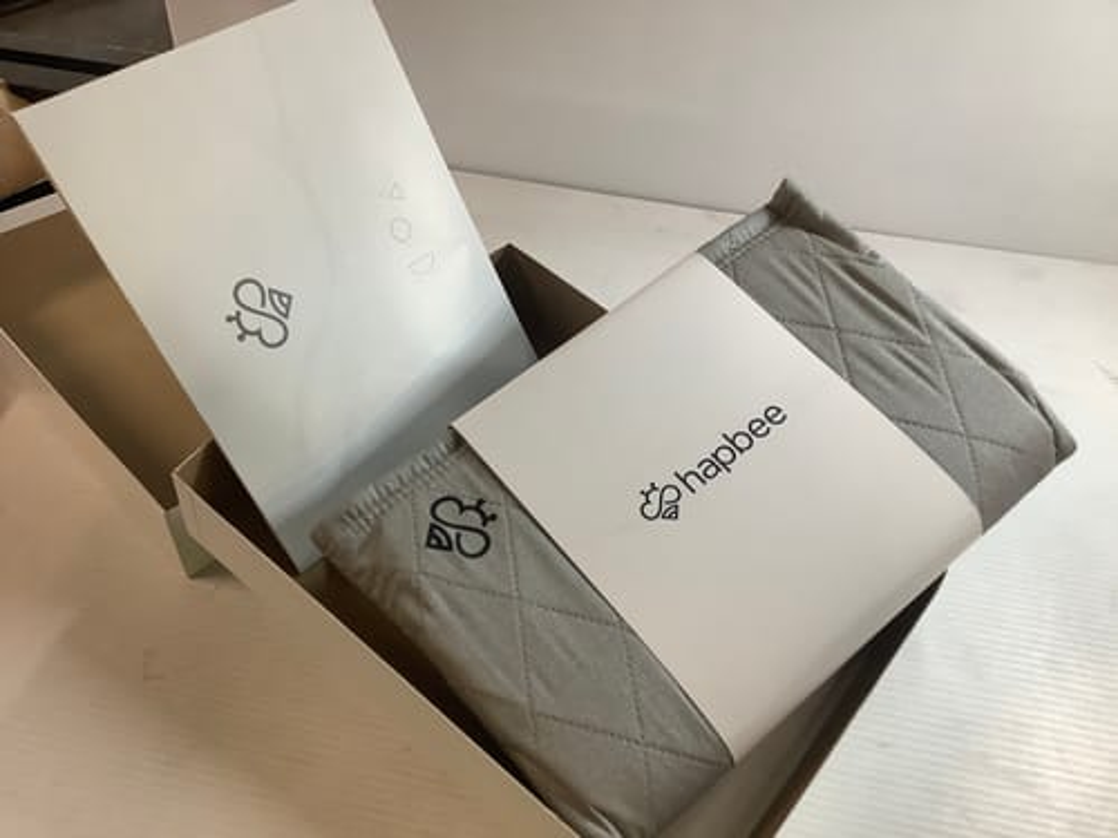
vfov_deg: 45.4
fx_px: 1001
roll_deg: -0.1
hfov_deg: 58.4
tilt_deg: -44.6
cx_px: 559
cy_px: 419
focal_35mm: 31
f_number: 2.4
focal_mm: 3.3
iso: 100
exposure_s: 1/50
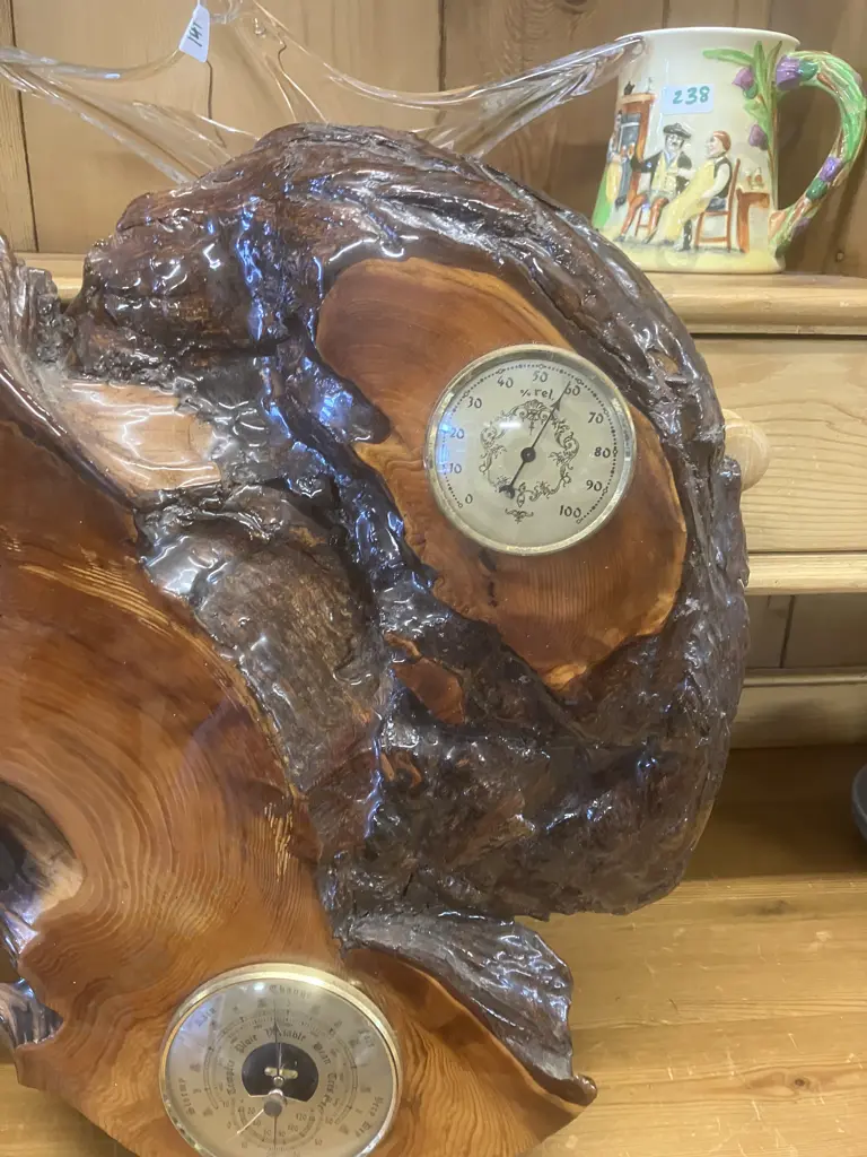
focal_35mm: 28
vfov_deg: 63.4
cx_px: 434
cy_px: 578
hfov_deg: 49.7
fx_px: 935
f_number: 1.8
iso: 320
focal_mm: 3.99
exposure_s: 1/33
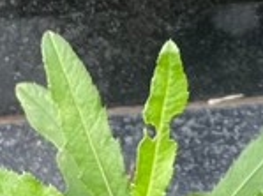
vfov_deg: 9.5
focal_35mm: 140
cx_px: 325
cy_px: -261
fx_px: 1061
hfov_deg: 13.7
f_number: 1.6
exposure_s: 1/187
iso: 32
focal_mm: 4.2
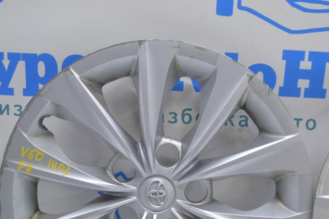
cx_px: 164
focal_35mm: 63
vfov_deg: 21.5
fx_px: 575
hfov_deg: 31.9
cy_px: 110
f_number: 5.6
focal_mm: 42
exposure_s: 1/20
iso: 400
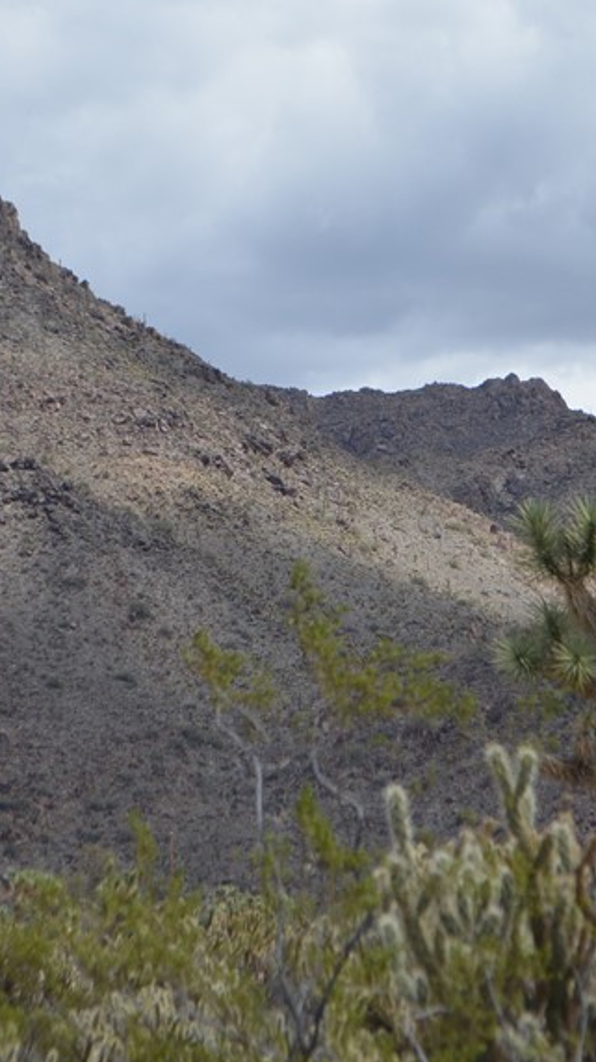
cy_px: 479
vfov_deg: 13.1
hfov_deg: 7.4
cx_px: 421
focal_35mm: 164
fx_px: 4616
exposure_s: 1/1600
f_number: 7.1
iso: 400
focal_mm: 55
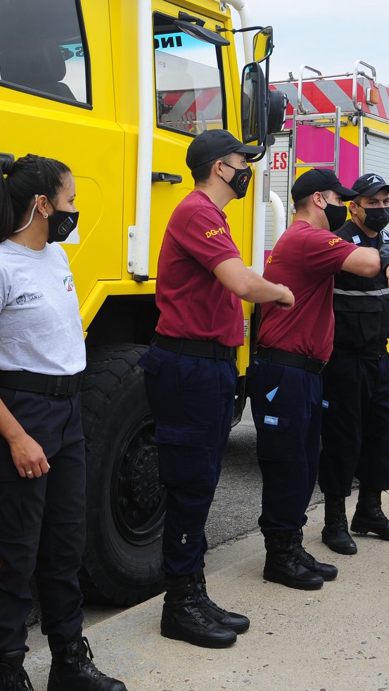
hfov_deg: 21.5
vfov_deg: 37.2
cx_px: 169
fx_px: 1026
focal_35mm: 56
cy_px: 348
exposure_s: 1/160
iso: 200
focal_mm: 35
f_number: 5
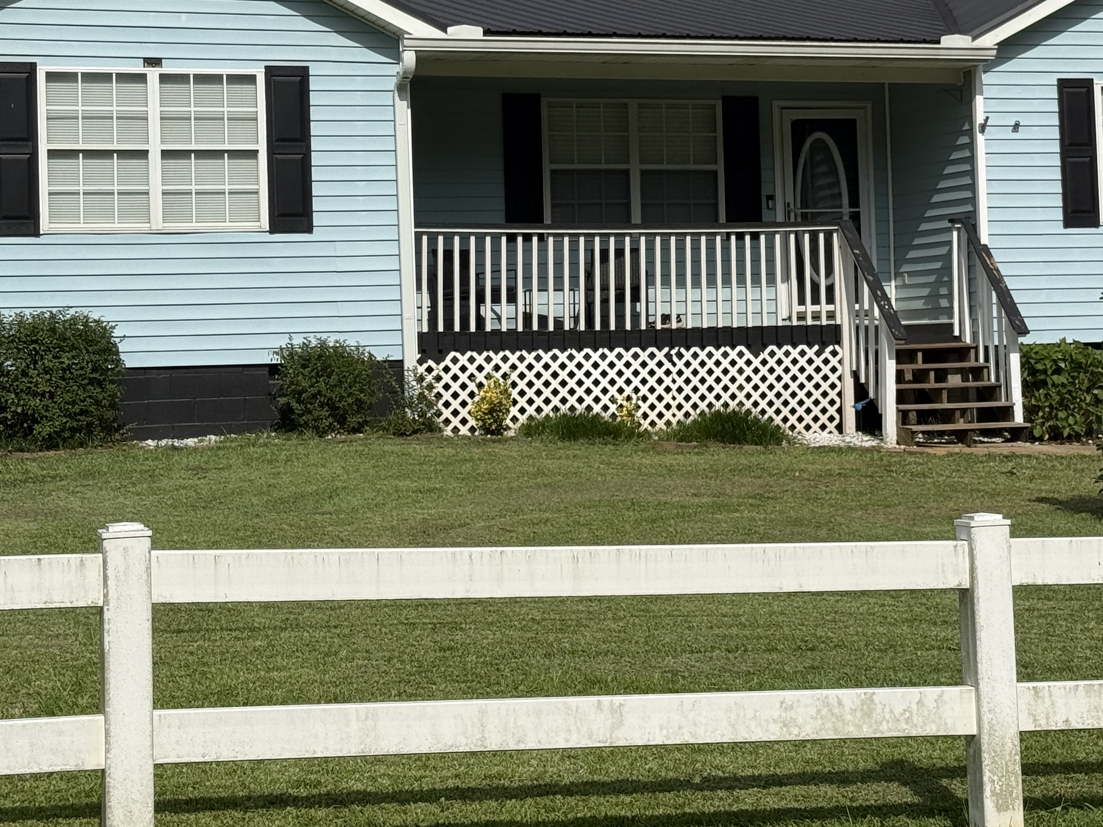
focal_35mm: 84
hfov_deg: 23.3
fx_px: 2677
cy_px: 216
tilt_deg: +3.1
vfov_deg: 17.5
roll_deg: +1.9
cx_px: 658
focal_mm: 6.76
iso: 64
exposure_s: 1/8772
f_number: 1.78
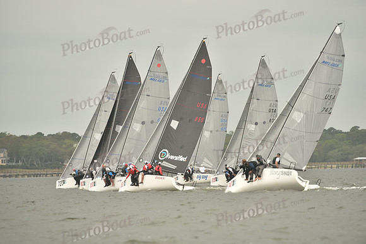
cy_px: 122
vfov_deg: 3.4
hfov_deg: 5.2
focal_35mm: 400
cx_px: 183
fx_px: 4067
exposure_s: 1/800
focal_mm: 400
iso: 400
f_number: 5.6
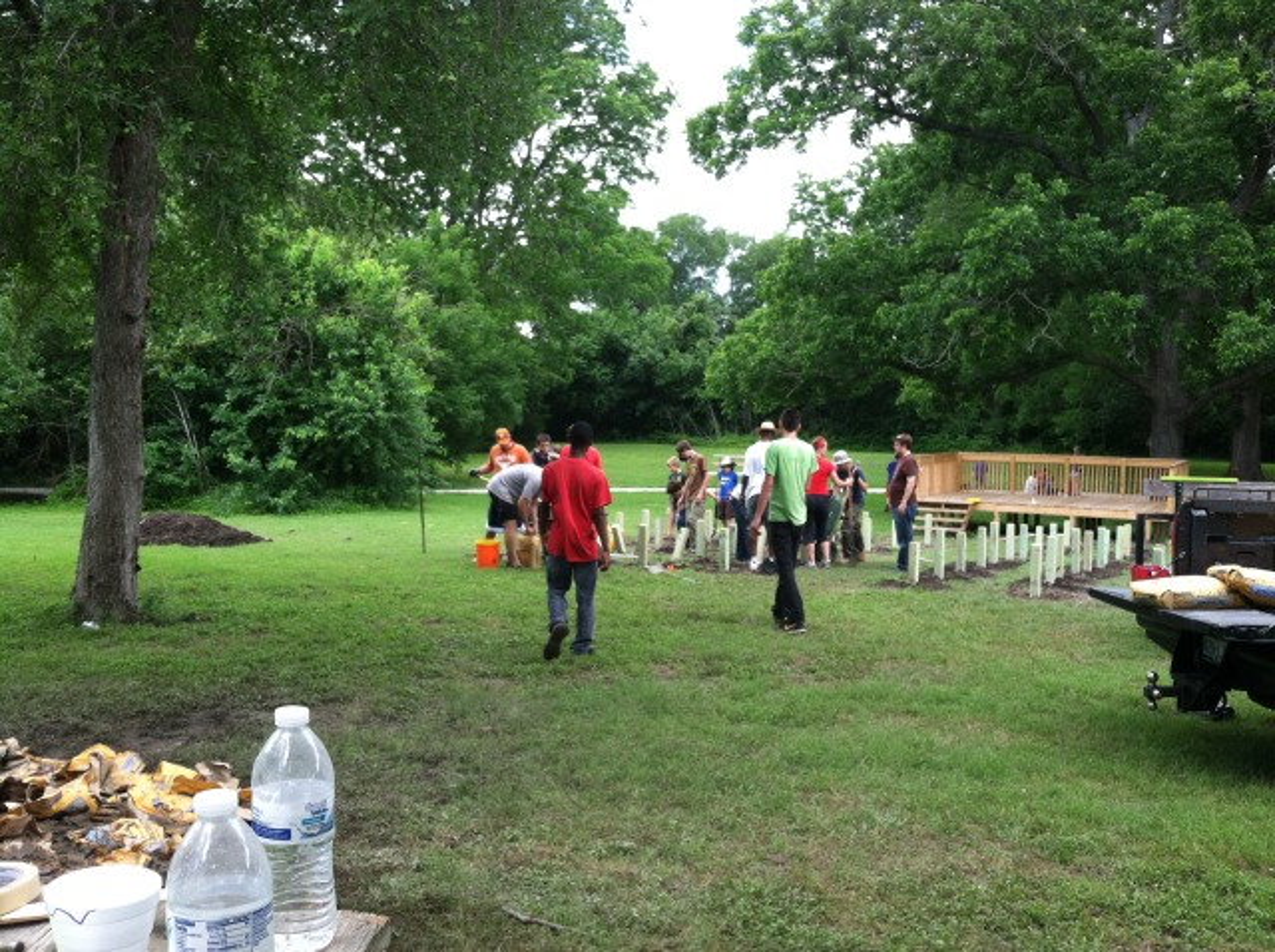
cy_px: 476
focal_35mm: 35
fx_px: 1287
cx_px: 638
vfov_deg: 40.6
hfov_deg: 52.7
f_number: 2.8
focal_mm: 3.85
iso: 80
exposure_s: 1/175
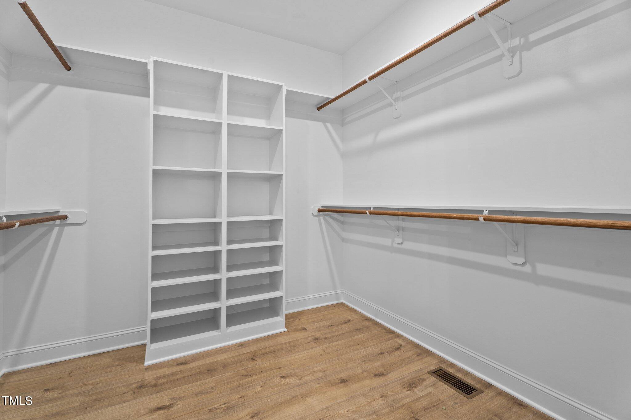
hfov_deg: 96.7
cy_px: 210
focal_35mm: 16
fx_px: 280
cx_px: 316
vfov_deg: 73.7
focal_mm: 16
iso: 400
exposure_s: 1/2
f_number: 8
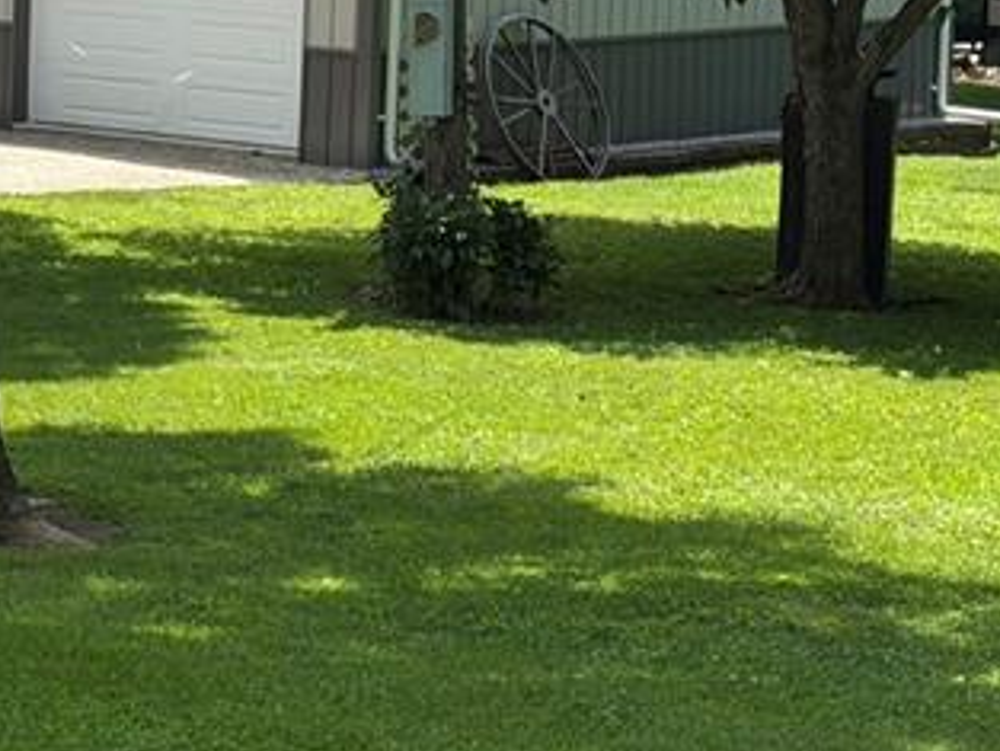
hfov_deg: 12.4
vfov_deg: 9.4
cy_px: 166
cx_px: -115
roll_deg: -1.8
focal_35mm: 157
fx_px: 4537
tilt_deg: -5.1
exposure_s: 1/2342
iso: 80
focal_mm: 6.76
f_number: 1.78
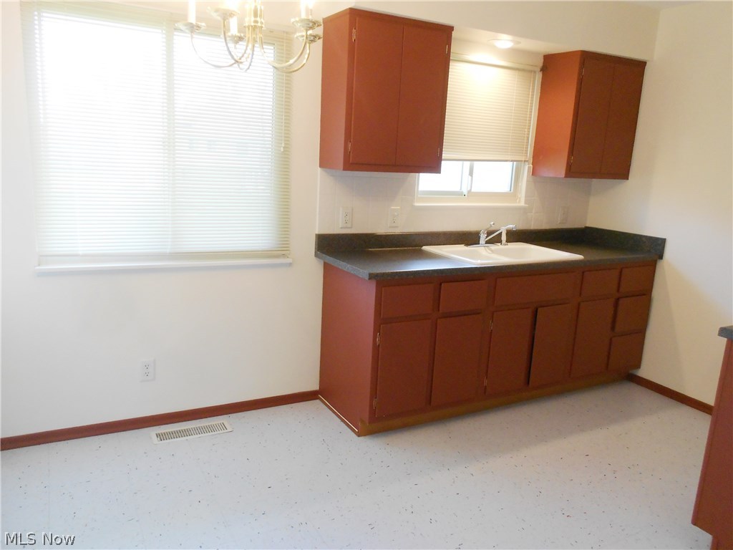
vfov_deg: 53.1
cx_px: 366
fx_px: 551
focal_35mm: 26
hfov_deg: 67.3
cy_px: 275
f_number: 3.2
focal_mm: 4.6
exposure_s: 1/30
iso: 200
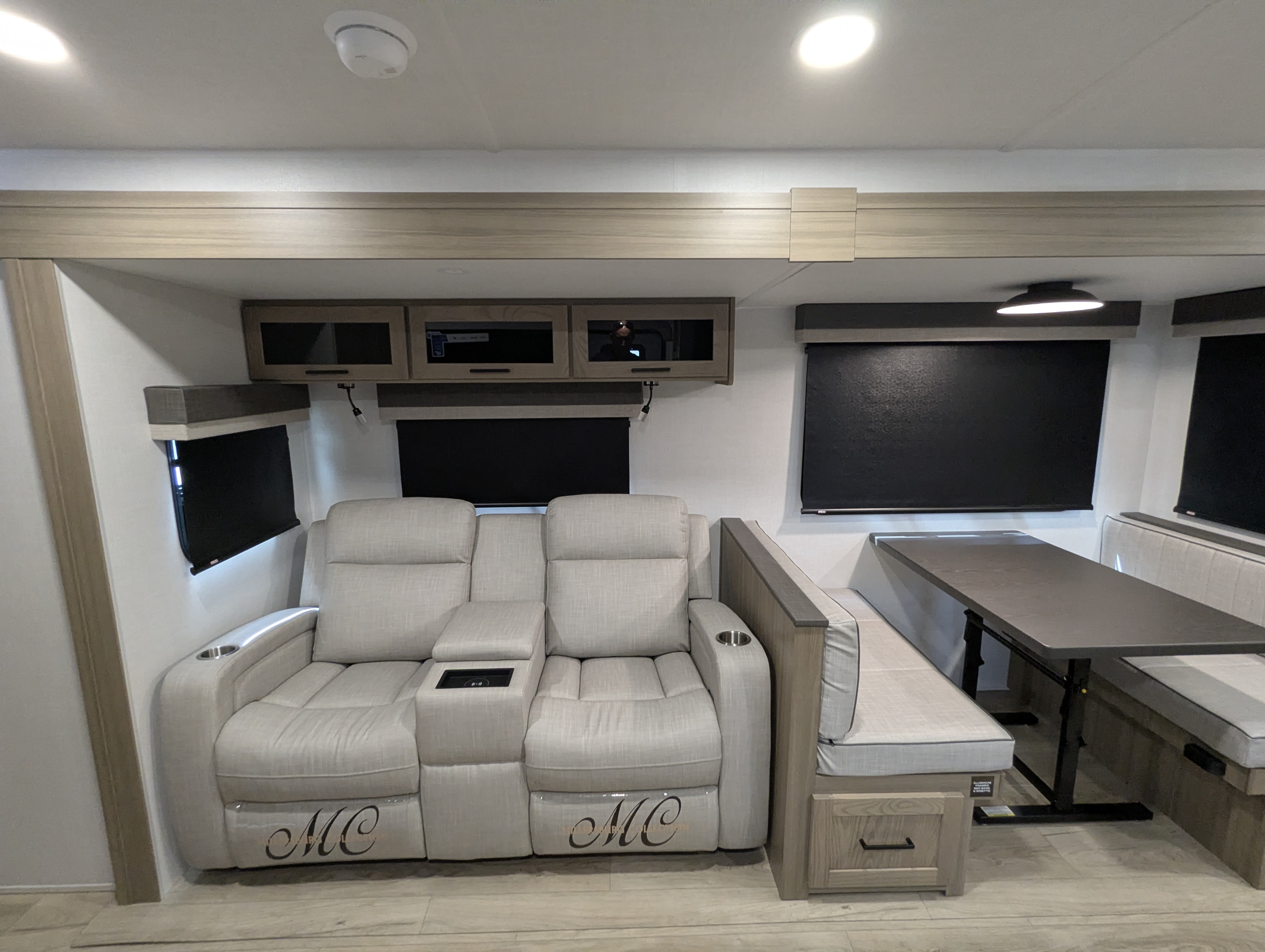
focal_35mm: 16
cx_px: 632
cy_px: 476
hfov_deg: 94.4
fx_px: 586
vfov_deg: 78.2
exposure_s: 1/55.2
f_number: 2.2
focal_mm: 2.35
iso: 346
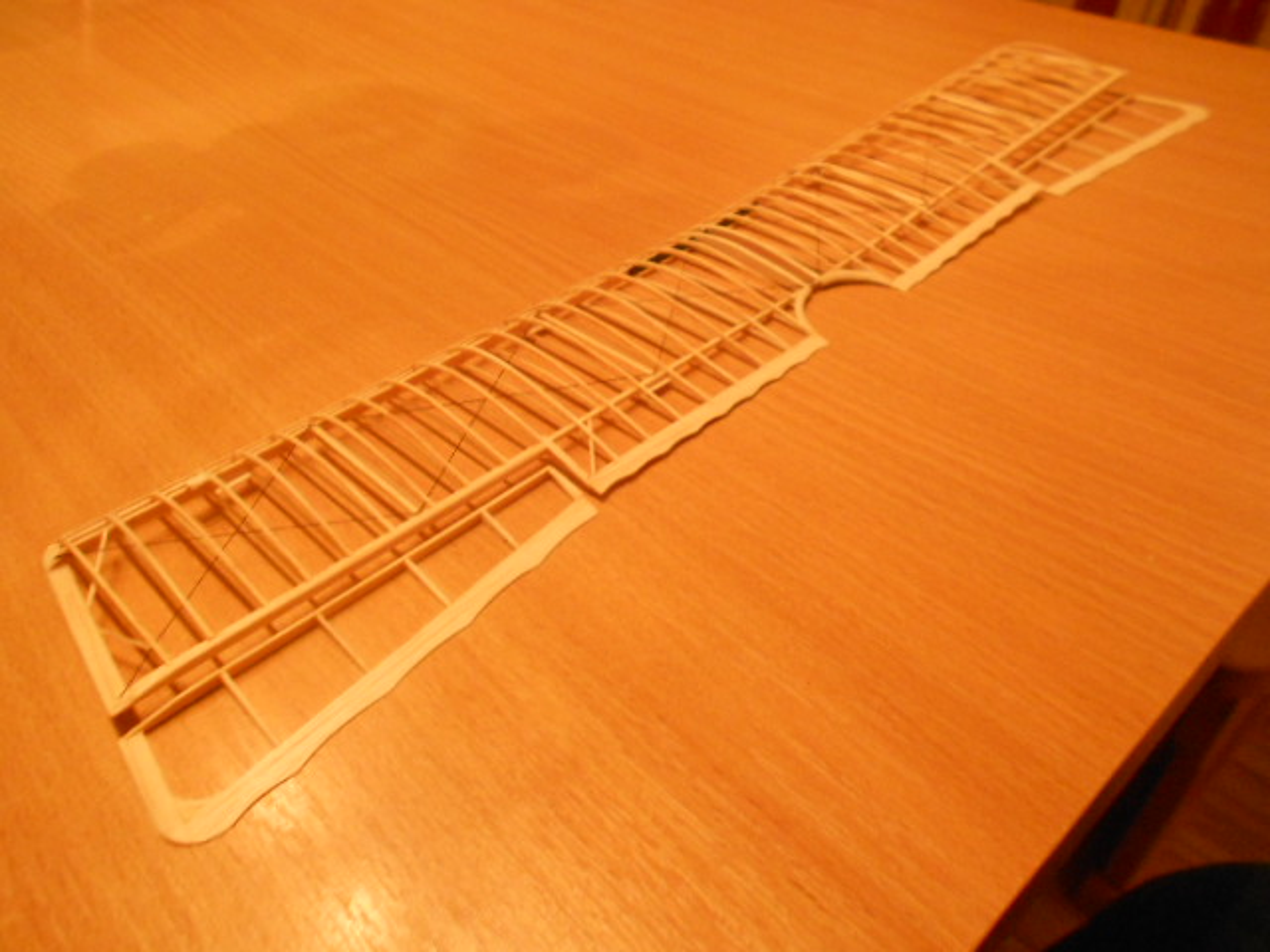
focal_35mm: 26
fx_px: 954
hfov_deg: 67.3
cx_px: 635
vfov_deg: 53.1
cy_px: 476
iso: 400
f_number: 3.2
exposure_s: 1/10
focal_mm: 4.6
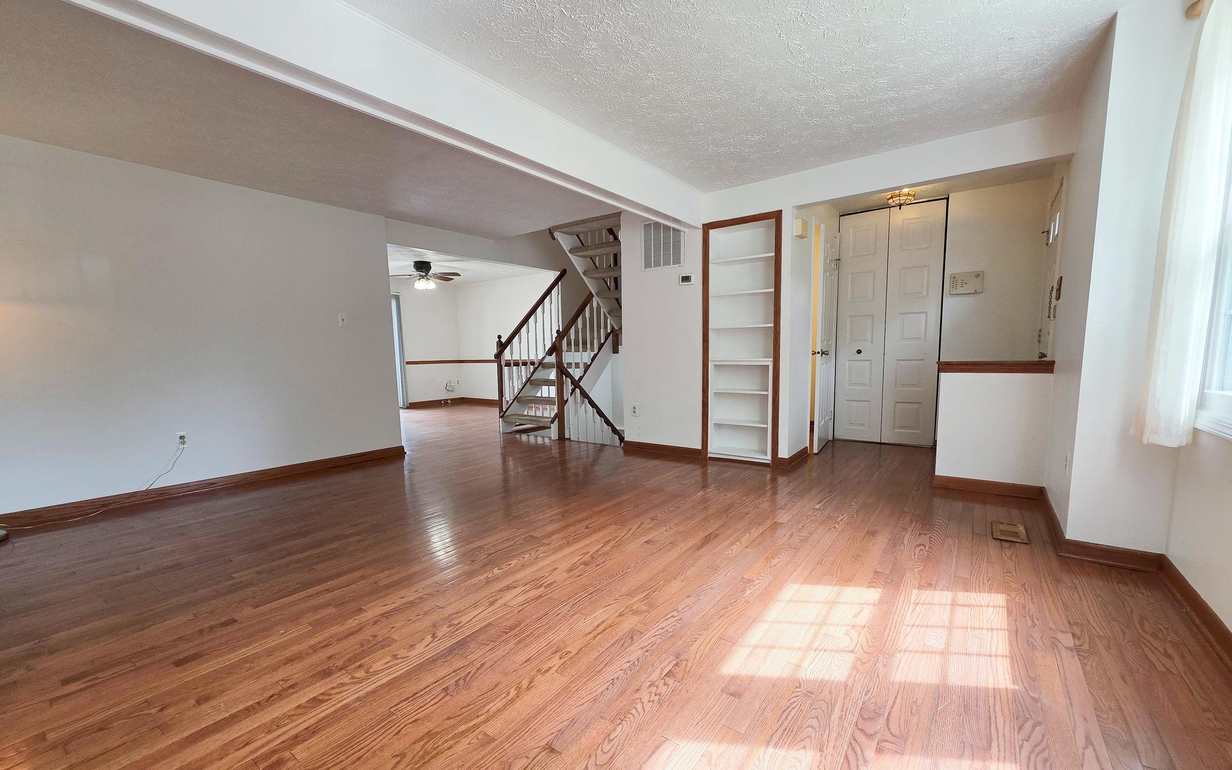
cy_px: 414
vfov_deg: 78.5
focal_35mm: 14
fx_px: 470
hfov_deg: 105.3
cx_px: 623
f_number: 1.9
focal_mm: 2.2
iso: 100
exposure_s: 1/120
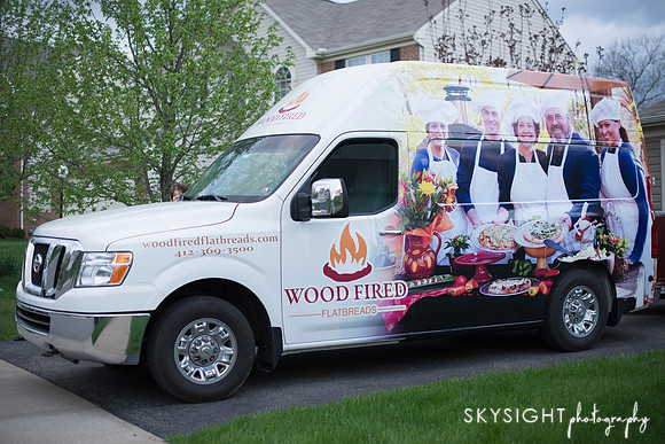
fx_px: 924
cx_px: 332
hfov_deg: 39.6
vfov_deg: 27.0
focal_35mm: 50
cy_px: 222
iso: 400
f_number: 2.2
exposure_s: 1/1250
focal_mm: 50
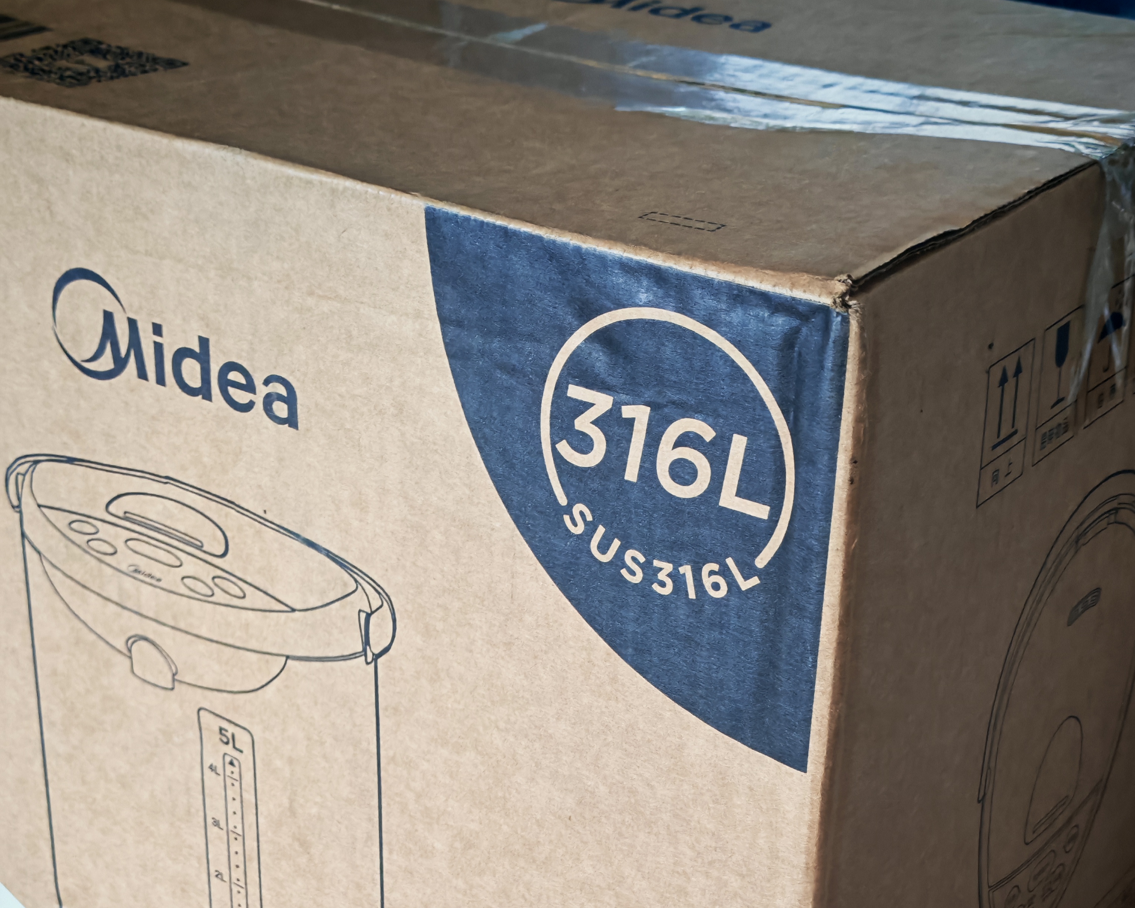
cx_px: 572
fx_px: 2116
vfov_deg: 23.9
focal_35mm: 63
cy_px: 722
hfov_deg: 30.0
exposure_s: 1/100
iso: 250
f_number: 1.95
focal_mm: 6.67
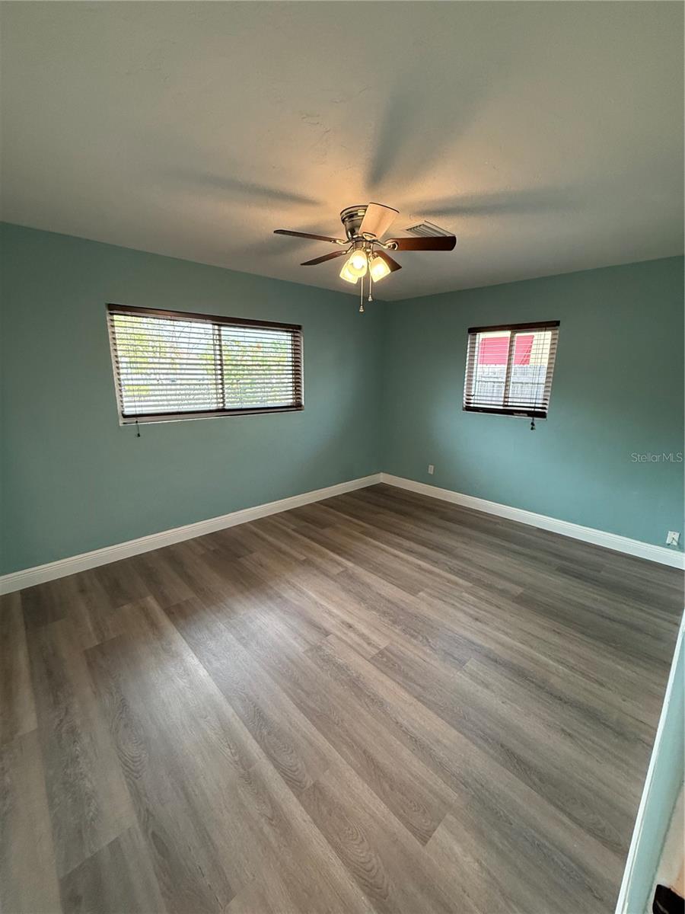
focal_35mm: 14
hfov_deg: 85.7
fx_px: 369
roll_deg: -0.9
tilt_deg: -12.2
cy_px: 457
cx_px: 342
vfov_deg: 102.1
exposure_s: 1/120
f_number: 2.2
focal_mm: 2.22
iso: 320
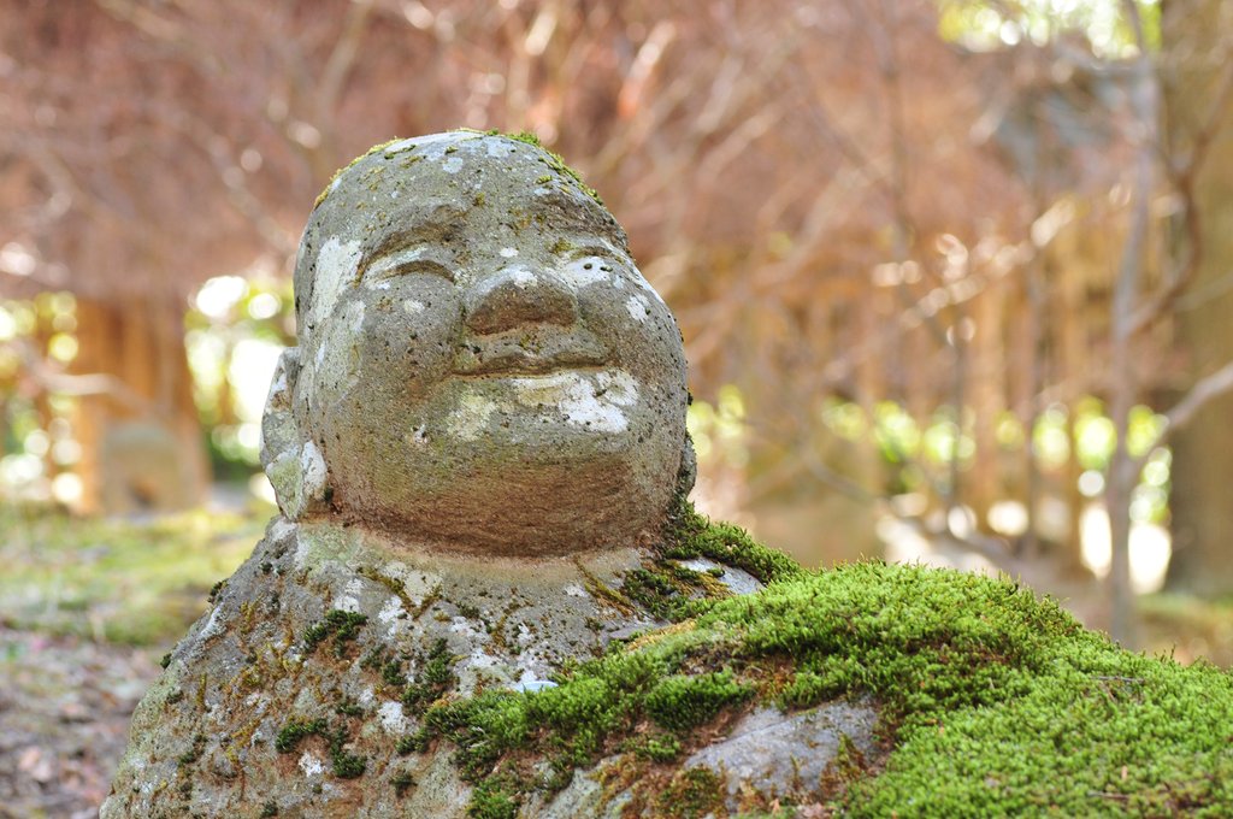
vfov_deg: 10.1
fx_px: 4618
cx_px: 616
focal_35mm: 135
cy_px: 410
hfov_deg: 15.2
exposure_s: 1/30
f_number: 9
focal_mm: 90
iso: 320
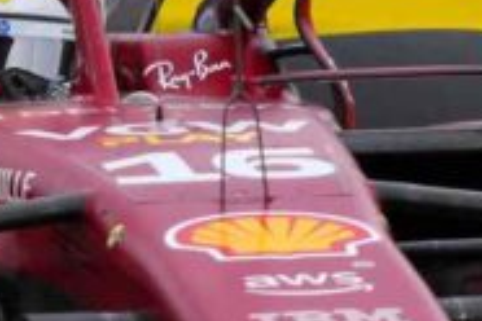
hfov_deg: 0.8
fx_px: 33014
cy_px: 183
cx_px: 127
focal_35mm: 2466
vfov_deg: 0.6
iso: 400
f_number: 7.1
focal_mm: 448
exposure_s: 1/800
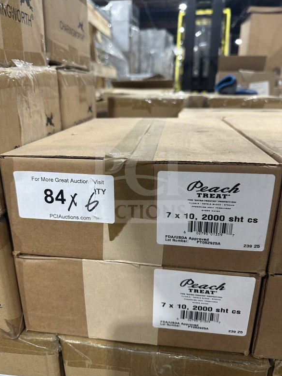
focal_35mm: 25
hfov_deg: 54.9
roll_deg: -1.4
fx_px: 271
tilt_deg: -18.9
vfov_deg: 69.4
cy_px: 185
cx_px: 136
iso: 250
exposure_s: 1/69
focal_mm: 6.86
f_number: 1.78
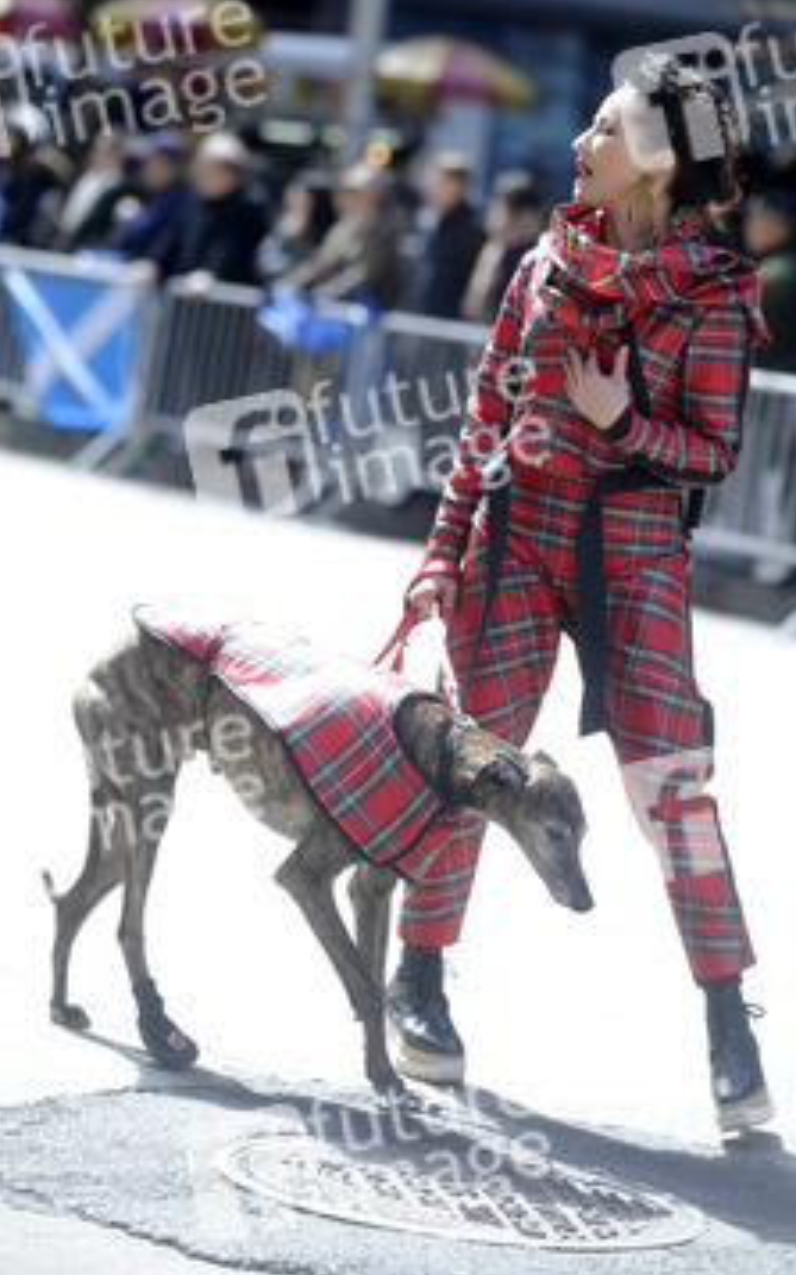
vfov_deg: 15.3
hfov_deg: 9.6
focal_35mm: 137
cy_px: 621
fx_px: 4757
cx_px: 473
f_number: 6.3
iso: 400
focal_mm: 120
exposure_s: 1/1000
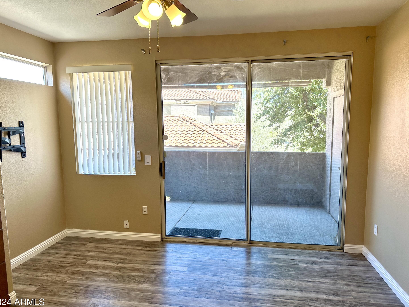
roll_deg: +0.6
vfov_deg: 54.9
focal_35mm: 25
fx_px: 295
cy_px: 157
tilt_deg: -6.3
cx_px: 204
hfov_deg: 69.4
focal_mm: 6.86
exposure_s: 1/148
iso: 100
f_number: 1.78
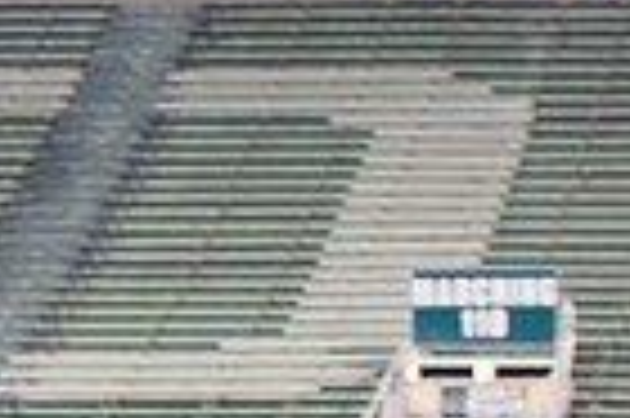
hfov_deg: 5.1
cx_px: 0
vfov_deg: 3.3
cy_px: 807
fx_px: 7114
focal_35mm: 407
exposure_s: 1/320
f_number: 2.8
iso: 1000
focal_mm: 98
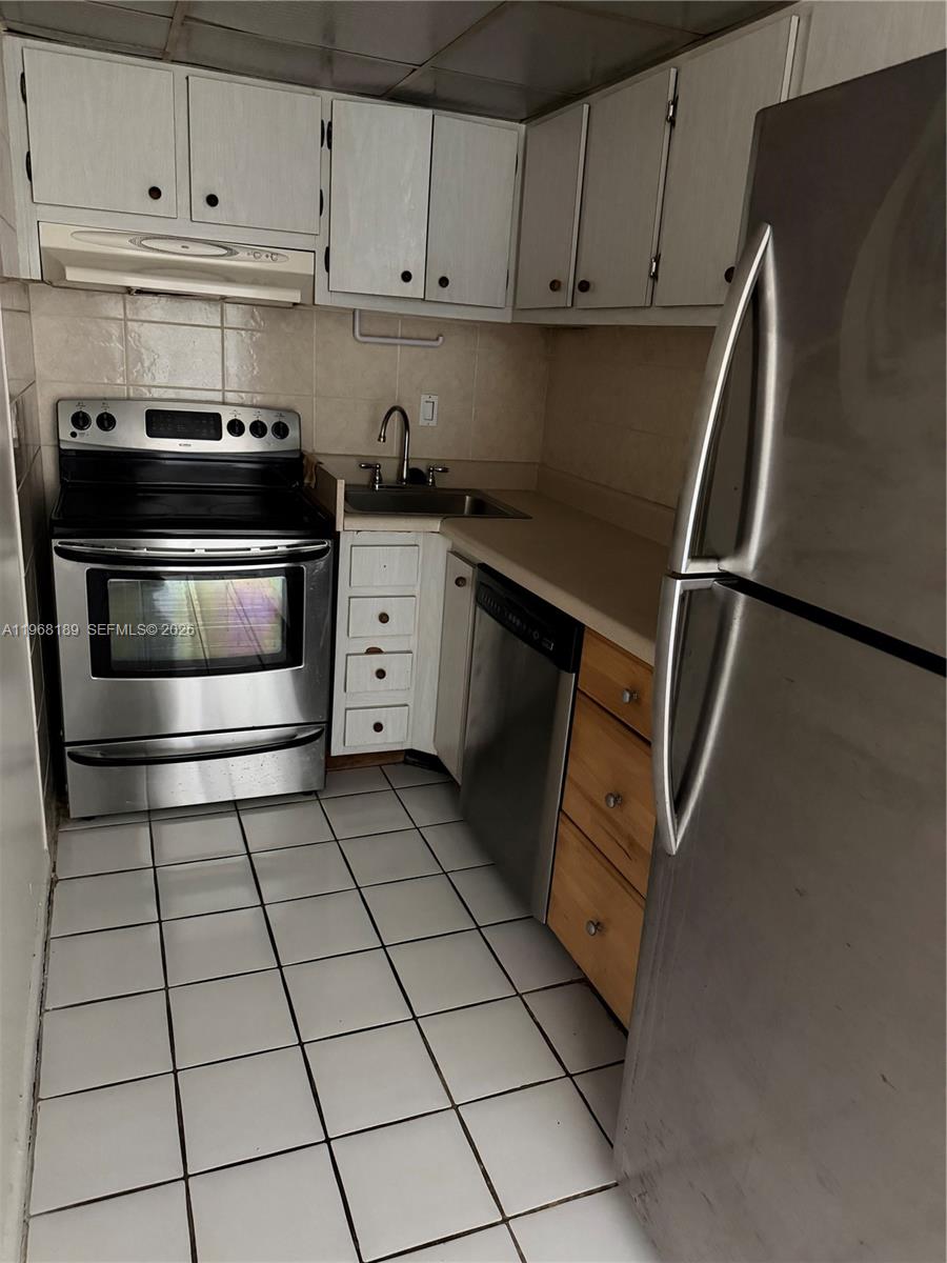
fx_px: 875
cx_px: 474
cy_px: 632
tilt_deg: -17.6
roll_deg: -4.2
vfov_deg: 71.6
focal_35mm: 24
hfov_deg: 56.8
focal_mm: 6.76
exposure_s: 1/31
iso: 1000
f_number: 1.78
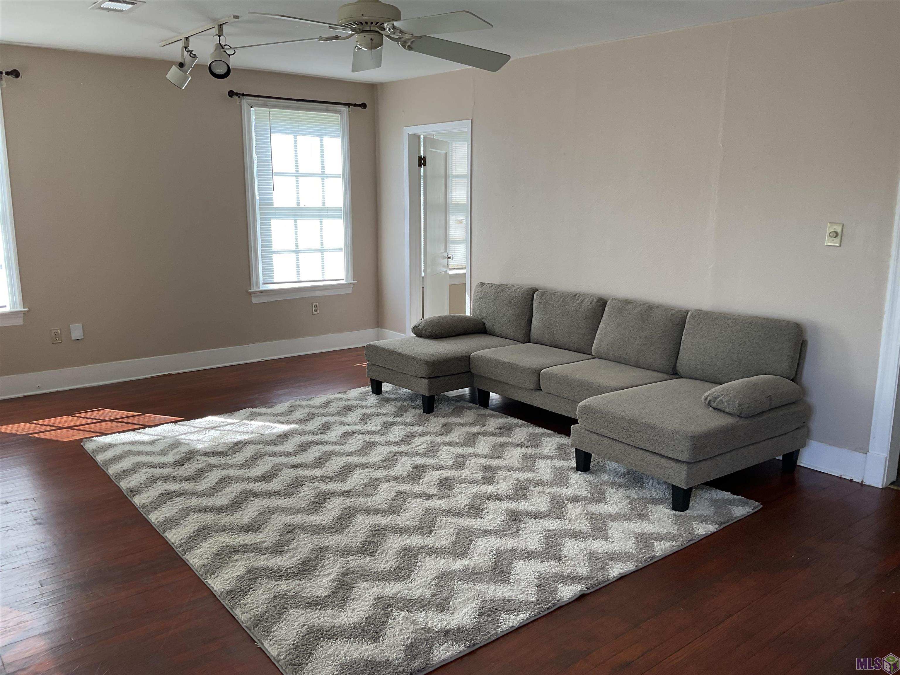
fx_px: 754
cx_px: 450
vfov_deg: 48.2
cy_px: 338
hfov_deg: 61.7
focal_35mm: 29
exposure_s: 1/120
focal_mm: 3
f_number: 1.8
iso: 25
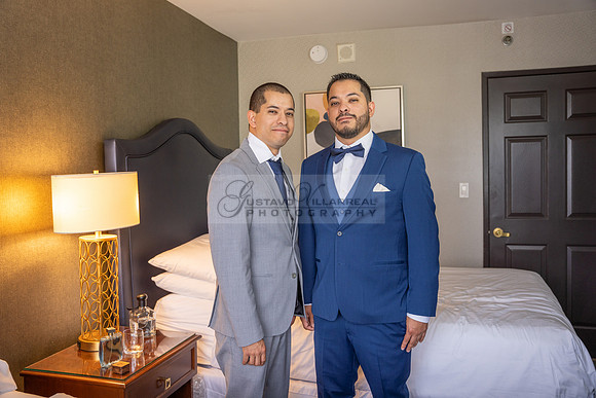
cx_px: 298
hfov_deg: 58.9
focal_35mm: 32
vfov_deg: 41.3
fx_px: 528
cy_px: 199
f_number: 3.5
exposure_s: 1/80
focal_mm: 31.9
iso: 320
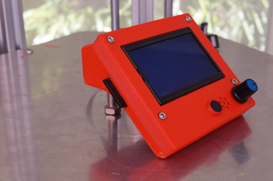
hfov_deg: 37.9
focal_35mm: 52
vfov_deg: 25.7
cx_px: 136
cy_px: 90
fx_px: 398
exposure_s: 1/60
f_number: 10
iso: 800
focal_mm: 35
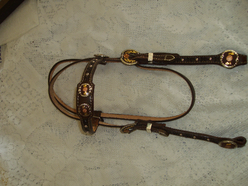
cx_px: 124
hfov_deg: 51.4
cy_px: 93
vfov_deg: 39.7
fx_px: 258
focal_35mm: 36
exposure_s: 1/50
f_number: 2.7
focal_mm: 6
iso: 160
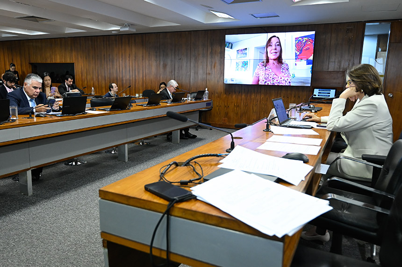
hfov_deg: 69.5
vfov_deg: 49.4
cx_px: 201
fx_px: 290
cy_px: 134
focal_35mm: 26
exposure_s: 1/160
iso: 1600
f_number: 2.8
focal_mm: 17.5
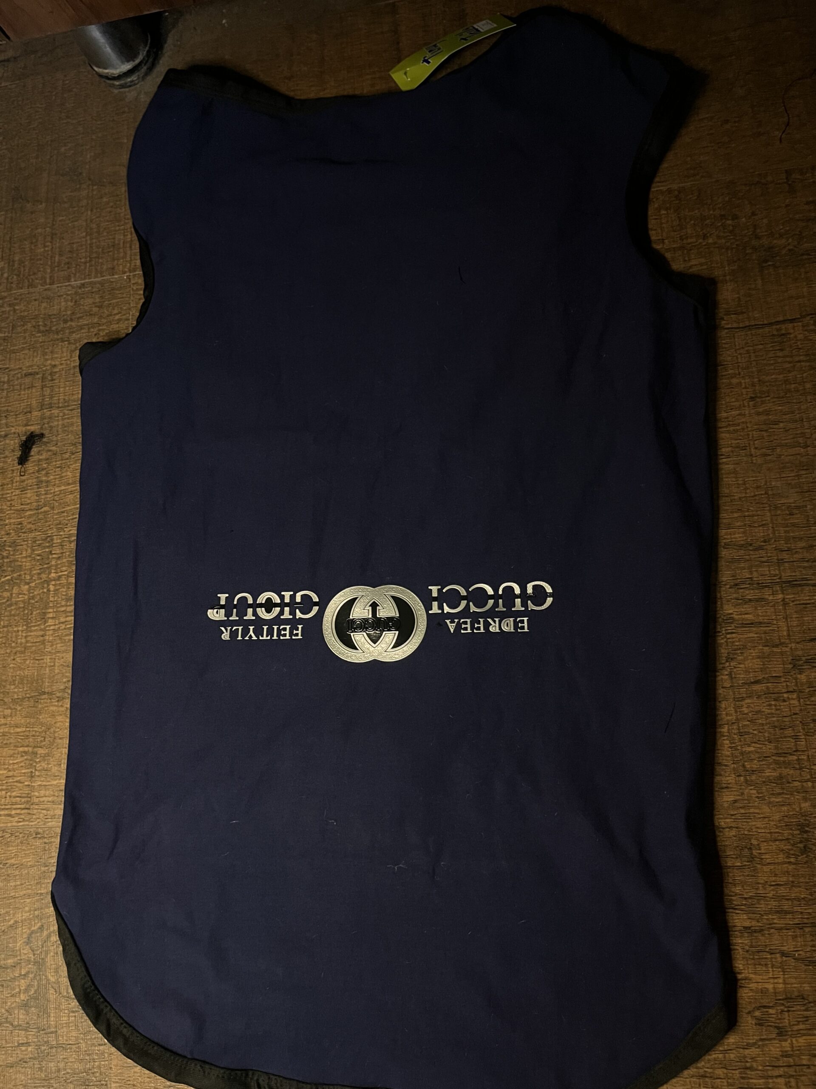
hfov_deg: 53.1
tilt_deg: -73.3
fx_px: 817
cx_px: 408
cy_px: 544
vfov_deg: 67.3
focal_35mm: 26
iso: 640
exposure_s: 1/33
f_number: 1.6
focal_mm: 5.1
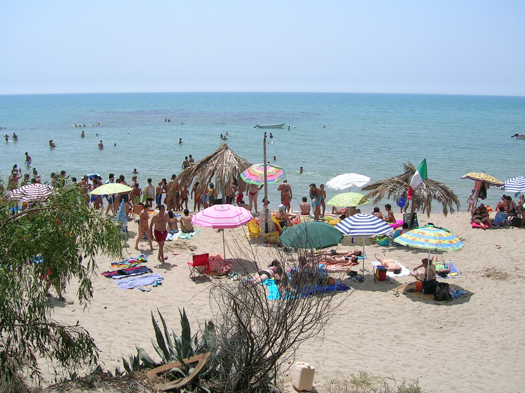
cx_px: 264
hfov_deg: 51.4
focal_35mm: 36
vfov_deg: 39.7
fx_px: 546
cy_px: 196
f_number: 4.8
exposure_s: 1/536
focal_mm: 5.4
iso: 50
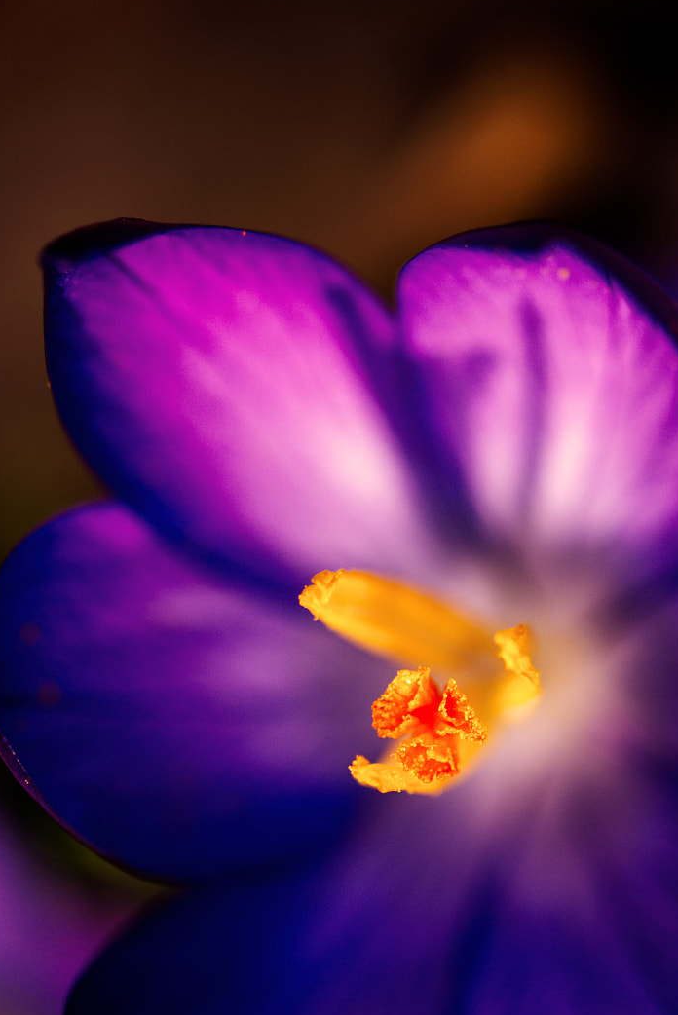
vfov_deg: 8.5
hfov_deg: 5.7
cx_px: 447
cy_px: 724
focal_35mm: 242
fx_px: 6820
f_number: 5
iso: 200
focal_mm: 105
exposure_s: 1/125
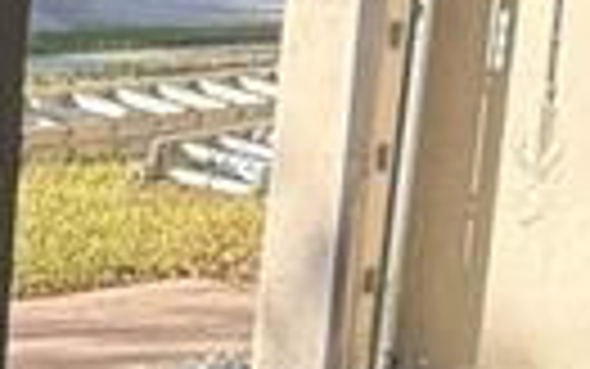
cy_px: 796
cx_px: -464
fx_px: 3748
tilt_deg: -13.4
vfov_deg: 5.5
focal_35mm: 233
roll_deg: -2.4
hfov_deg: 8.6
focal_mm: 6.76
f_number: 1.78
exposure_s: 1/943
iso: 80
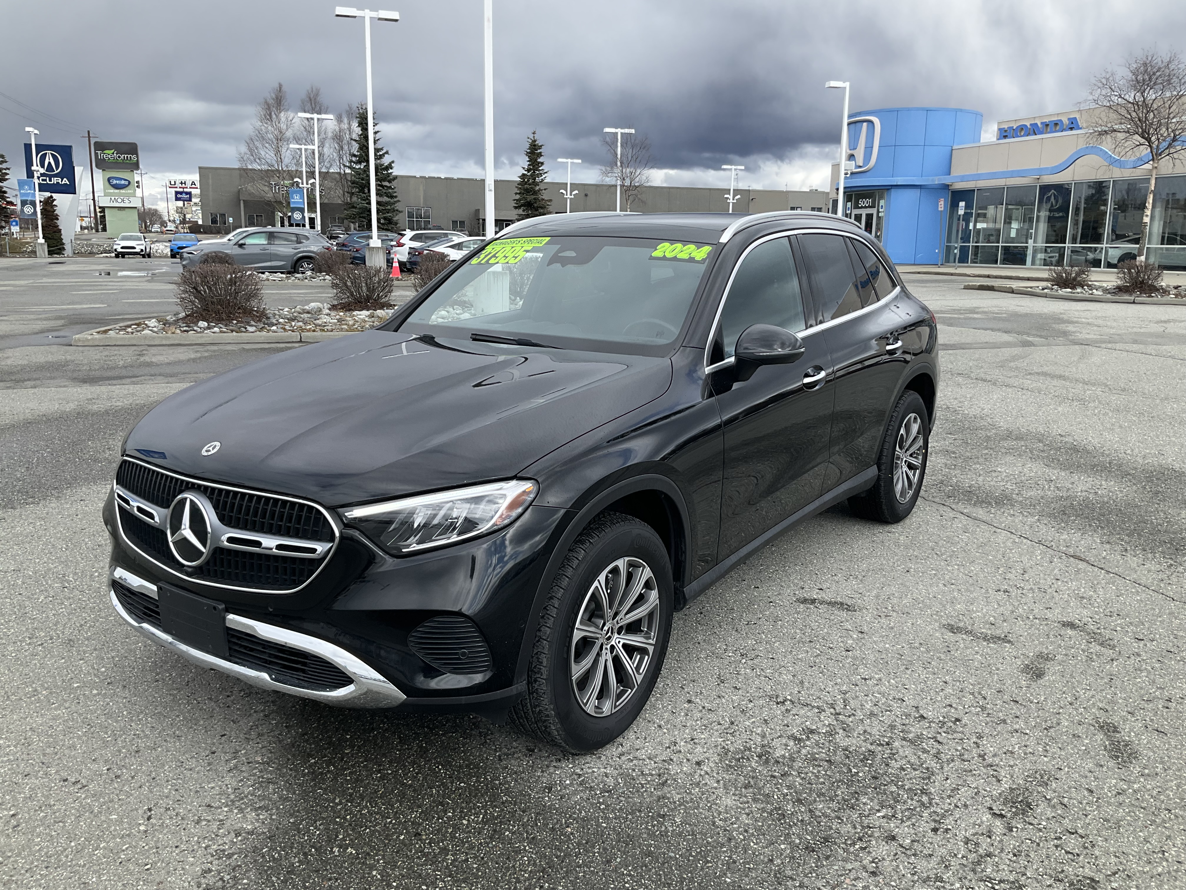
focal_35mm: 29
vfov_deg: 48.2
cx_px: 593
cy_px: 445
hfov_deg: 61.7
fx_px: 994
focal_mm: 3
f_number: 1.8
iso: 25
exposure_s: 1/1221
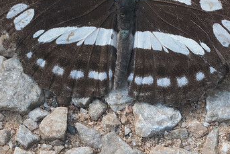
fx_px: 5918
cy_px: 44
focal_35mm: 926
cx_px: 126
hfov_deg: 2.2
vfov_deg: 1.5
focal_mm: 150
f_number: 6.3
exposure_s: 1/400
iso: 1000
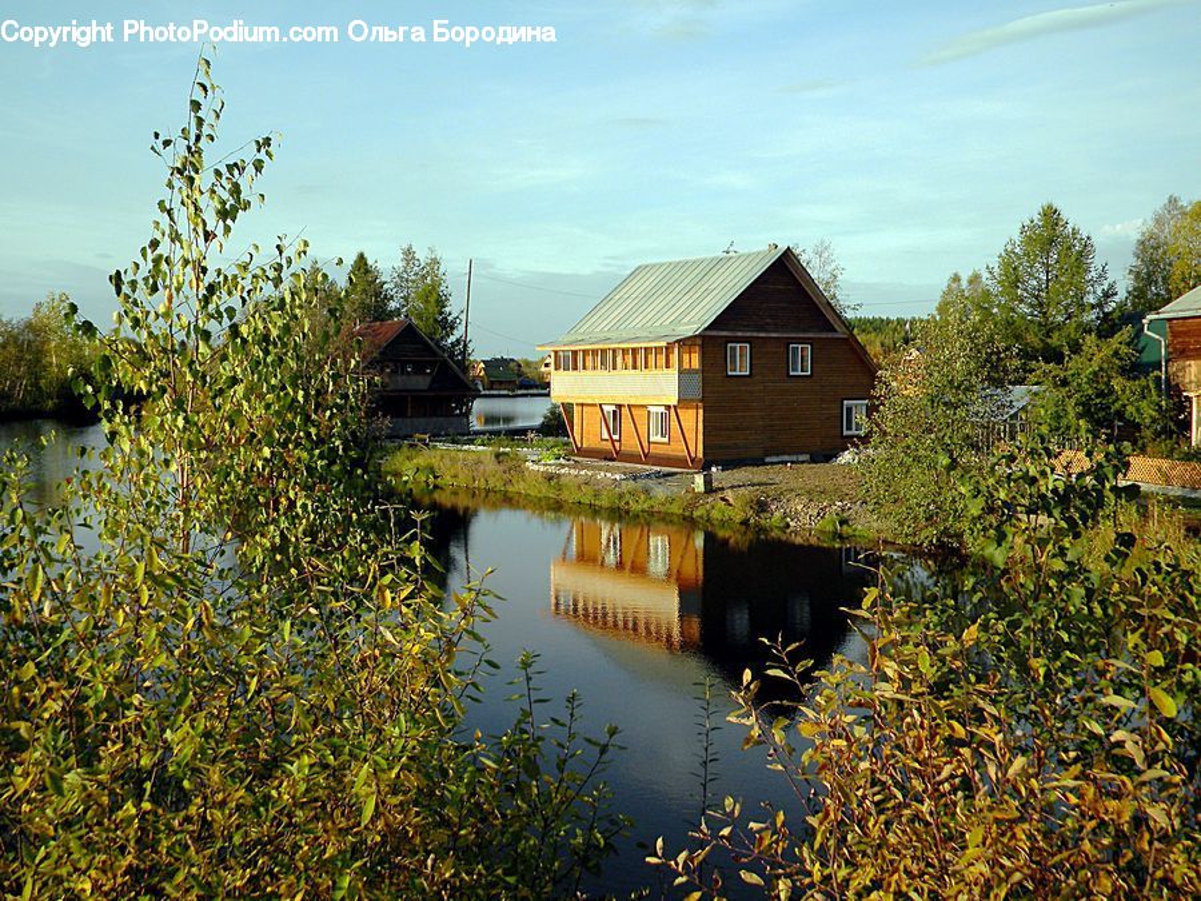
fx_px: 1249
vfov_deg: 39.7
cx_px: 600
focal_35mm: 36
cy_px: 450
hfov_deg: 51.4
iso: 80
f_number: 3.7
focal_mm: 6.4
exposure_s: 1/768
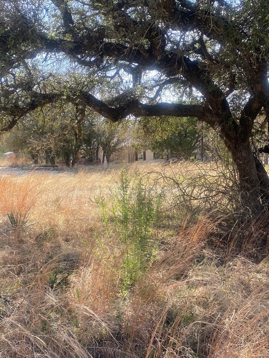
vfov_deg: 44.7
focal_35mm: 42
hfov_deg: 34.3
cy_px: 201
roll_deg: +4.0
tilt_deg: -6.6
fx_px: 435
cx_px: 120
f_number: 1.8
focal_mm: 4.25
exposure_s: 1/733
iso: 32
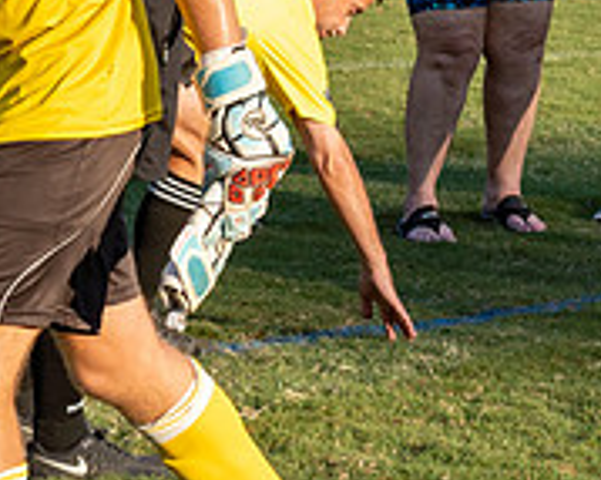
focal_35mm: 241
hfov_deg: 8.0
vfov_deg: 6.4
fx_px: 4284
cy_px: -165
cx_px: 473
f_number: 4
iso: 125
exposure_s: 1/800
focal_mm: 35
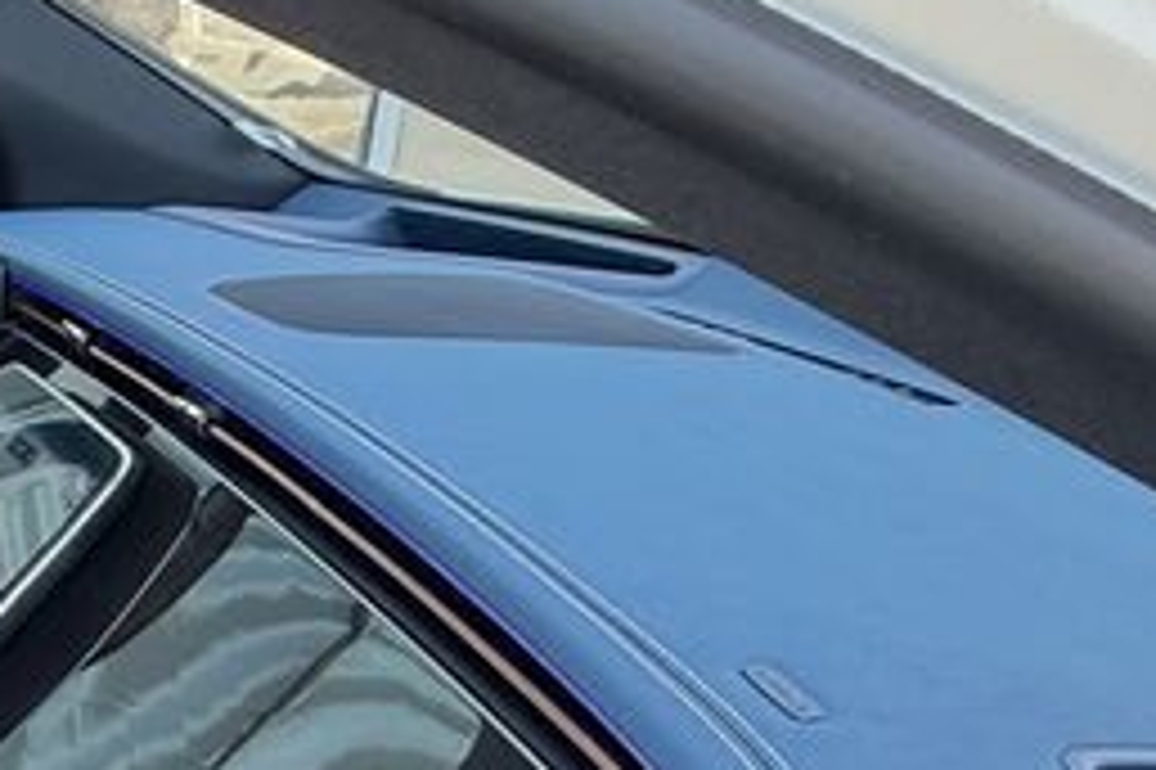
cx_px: -549
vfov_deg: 21.7
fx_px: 1861
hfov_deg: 26.1
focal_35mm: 58
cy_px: 923
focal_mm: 2.22
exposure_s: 1/121
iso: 160
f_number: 2.2
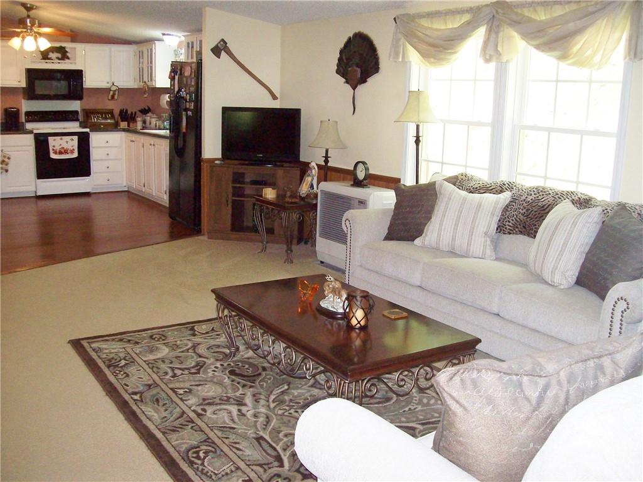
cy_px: 241
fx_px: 669
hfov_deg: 51.4
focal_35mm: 36
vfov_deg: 39.7
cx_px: 322
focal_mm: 6
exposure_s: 1/64
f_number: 2.7
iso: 200
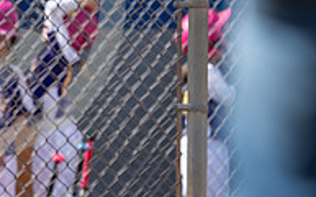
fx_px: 5280
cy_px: 65
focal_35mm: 614
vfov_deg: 2.1
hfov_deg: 3.4
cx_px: -46
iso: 200
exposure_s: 1/2000
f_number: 3.2
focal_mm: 200
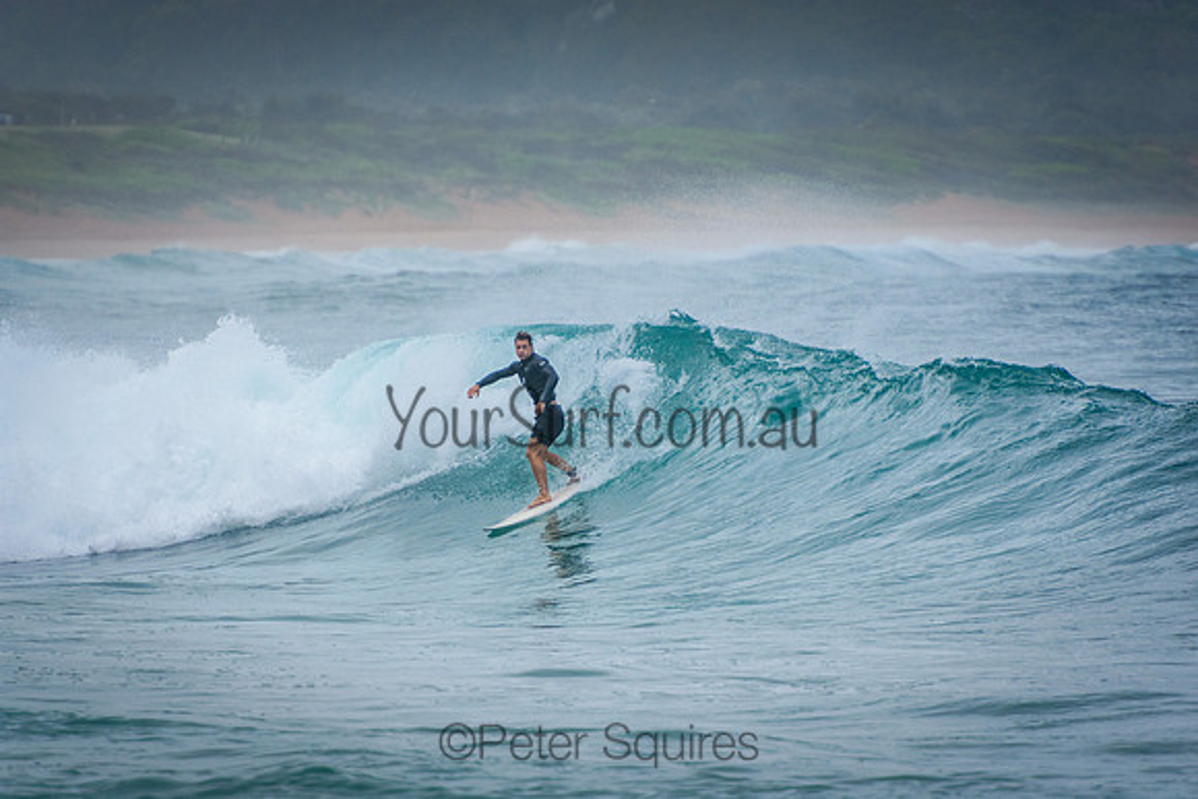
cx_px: 599
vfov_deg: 2.3
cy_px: 400
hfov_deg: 3.4
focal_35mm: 600
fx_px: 19970
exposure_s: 1/2000
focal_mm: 400
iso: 400
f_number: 5.6
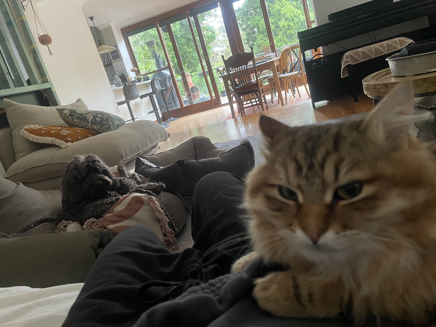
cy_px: 164
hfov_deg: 67.3
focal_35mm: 26
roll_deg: +16.9
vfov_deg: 53.1
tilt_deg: -14.5
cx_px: 218
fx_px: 327
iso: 500
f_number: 1.6
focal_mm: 4.2
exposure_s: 1/59
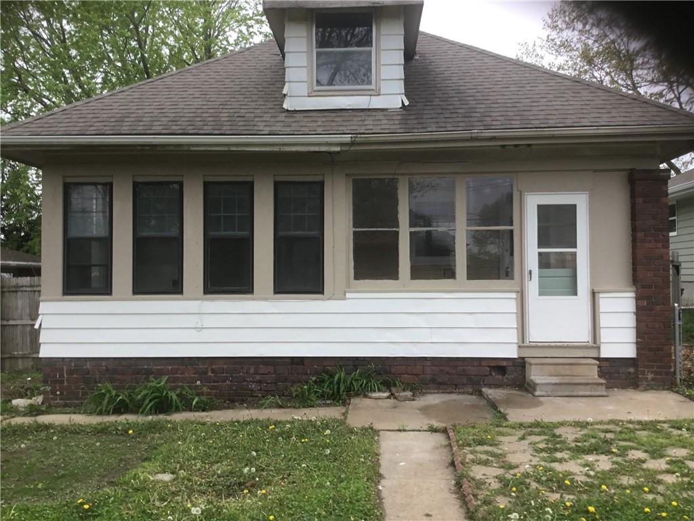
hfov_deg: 58.4
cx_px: 347
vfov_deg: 45.4
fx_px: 622
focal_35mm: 31
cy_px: 260
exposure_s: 1/120
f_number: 2.4
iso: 32
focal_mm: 3.3
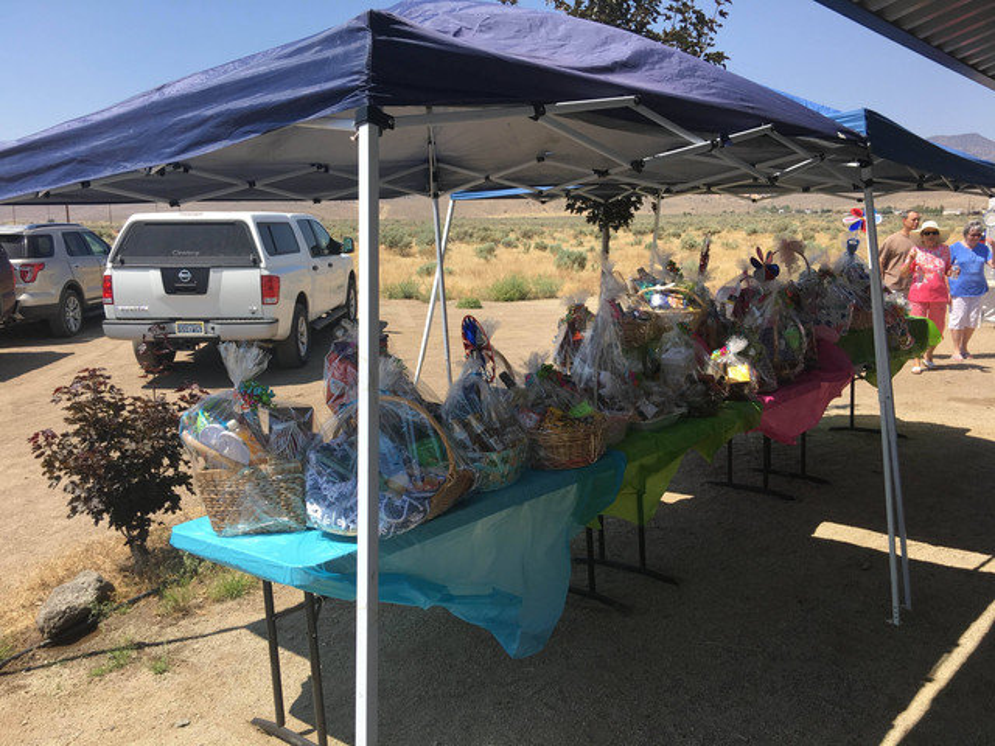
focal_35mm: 29
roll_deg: +0.2
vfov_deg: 48.2
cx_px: 498
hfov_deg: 61.7
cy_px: 373
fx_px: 834
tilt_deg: -8.3
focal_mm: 4.15
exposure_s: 1/1183
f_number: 2.2
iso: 25
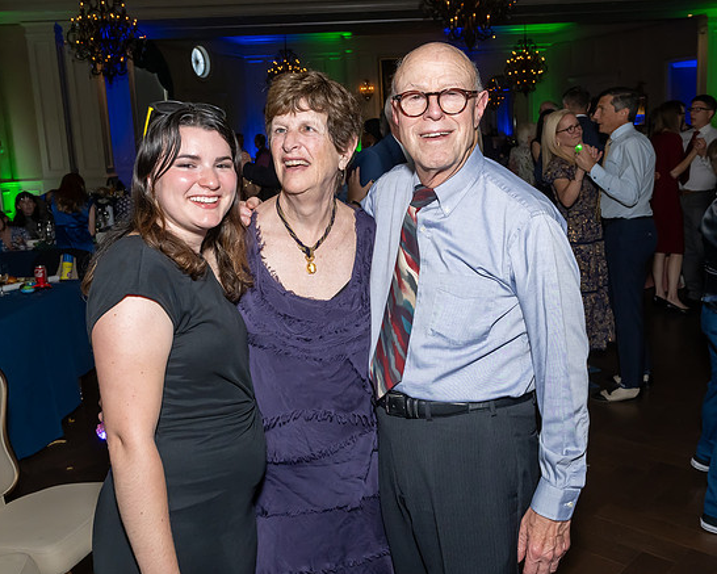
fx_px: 722
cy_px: 259
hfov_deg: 52.8
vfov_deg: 43.3
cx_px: 391
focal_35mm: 34
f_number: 7.1
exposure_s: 1/250
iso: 1000
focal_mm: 18
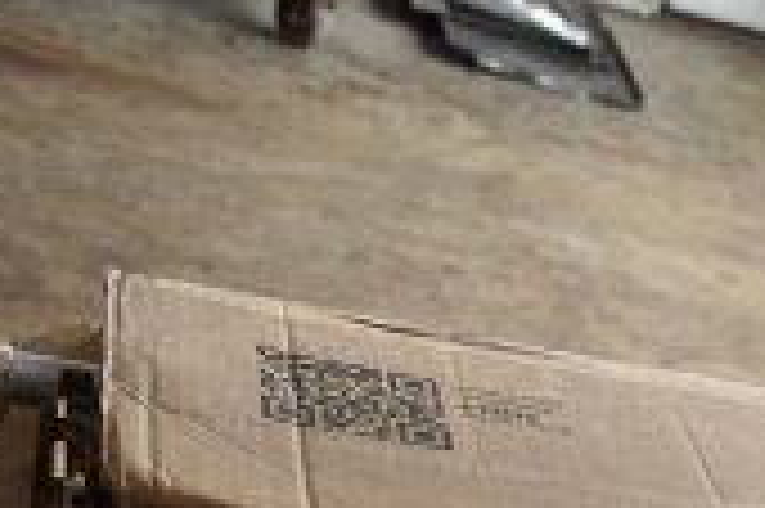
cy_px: 861
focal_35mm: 97
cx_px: 1125
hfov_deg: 18.7
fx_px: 2059
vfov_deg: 13.0
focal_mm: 18
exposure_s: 1/60
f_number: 3.5
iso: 200
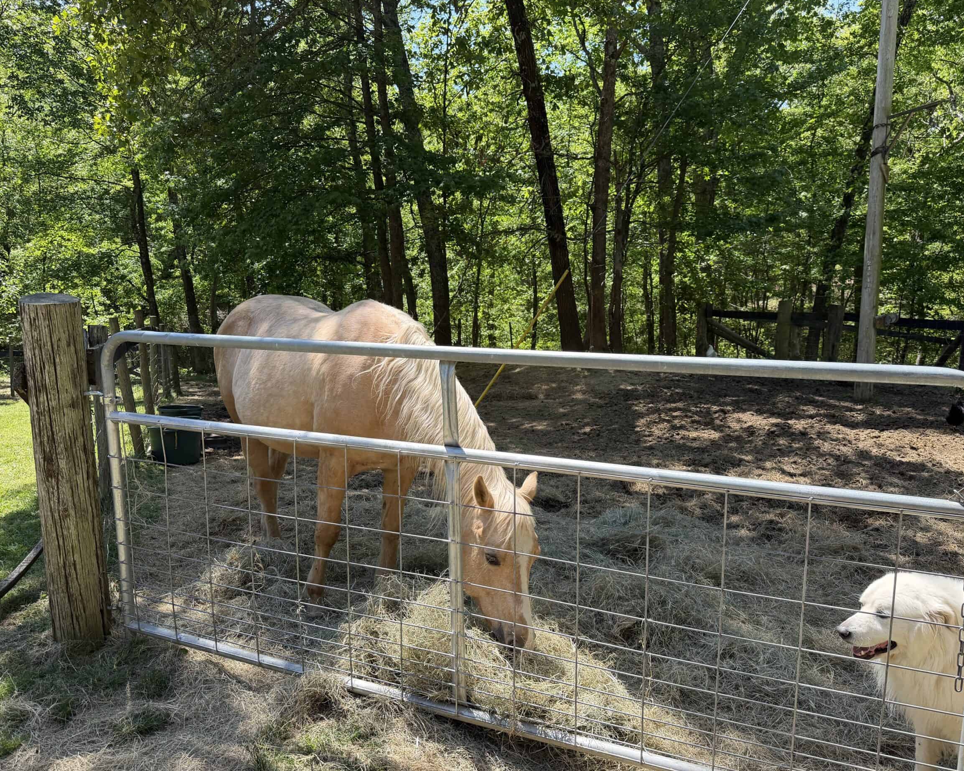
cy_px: 390
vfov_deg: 54.9
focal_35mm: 26
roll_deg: +1.2
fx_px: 742
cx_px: 501
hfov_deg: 66.0
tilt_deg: -8.5
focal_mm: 6.76
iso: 100
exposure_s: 1/1493
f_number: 1.78
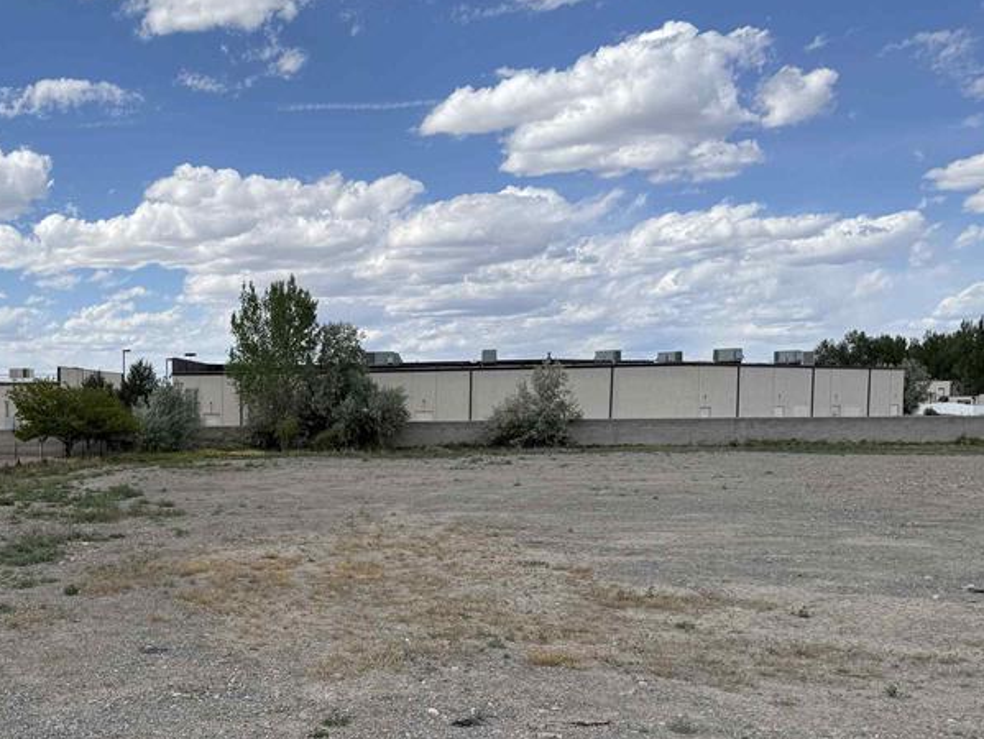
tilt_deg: -3.9
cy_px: 509
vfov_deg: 34.7
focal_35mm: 41
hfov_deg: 44.0
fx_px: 1166
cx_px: 225
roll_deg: -0.3
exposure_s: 1/5714
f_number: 1.78
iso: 80
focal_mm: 6.76
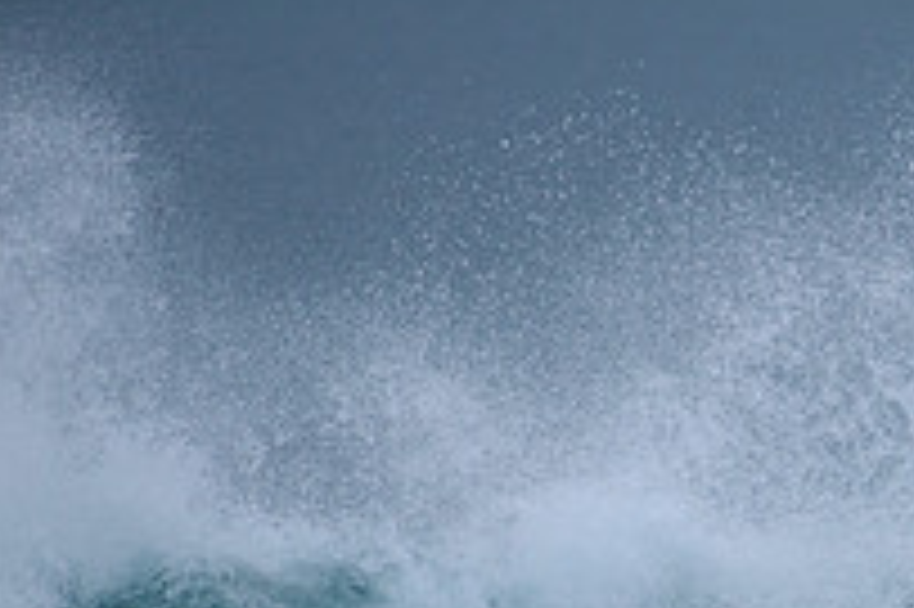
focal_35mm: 1432
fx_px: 36327
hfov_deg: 1.4
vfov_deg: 1.0
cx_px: 1121
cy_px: 853
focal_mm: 500
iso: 280
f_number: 5.6
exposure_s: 1/2000
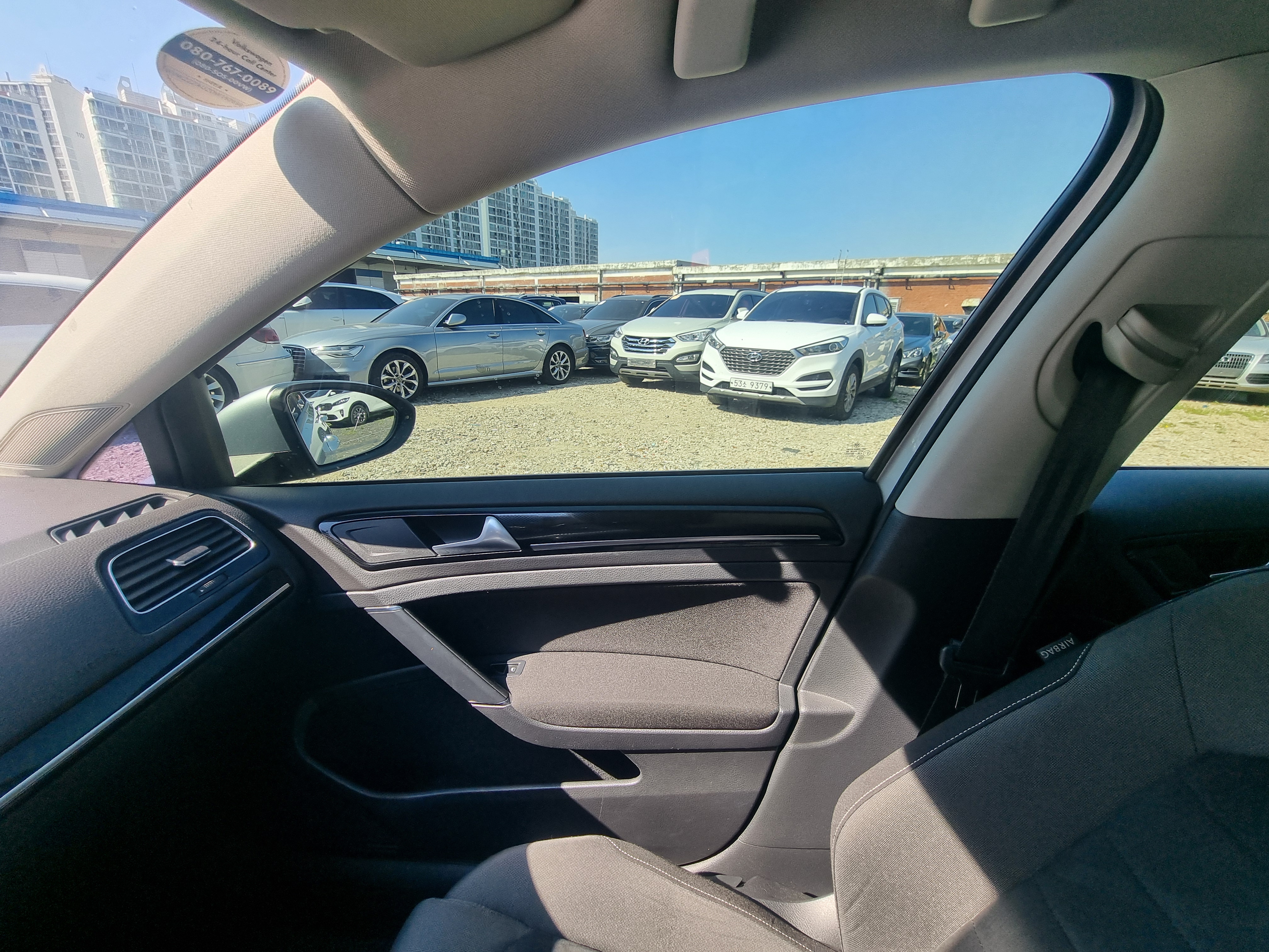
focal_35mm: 13
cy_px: 476
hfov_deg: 106.2
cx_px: 634
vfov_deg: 89.9
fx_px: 477
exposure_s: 1/210
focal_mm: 2.2
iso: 50
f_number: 2.2
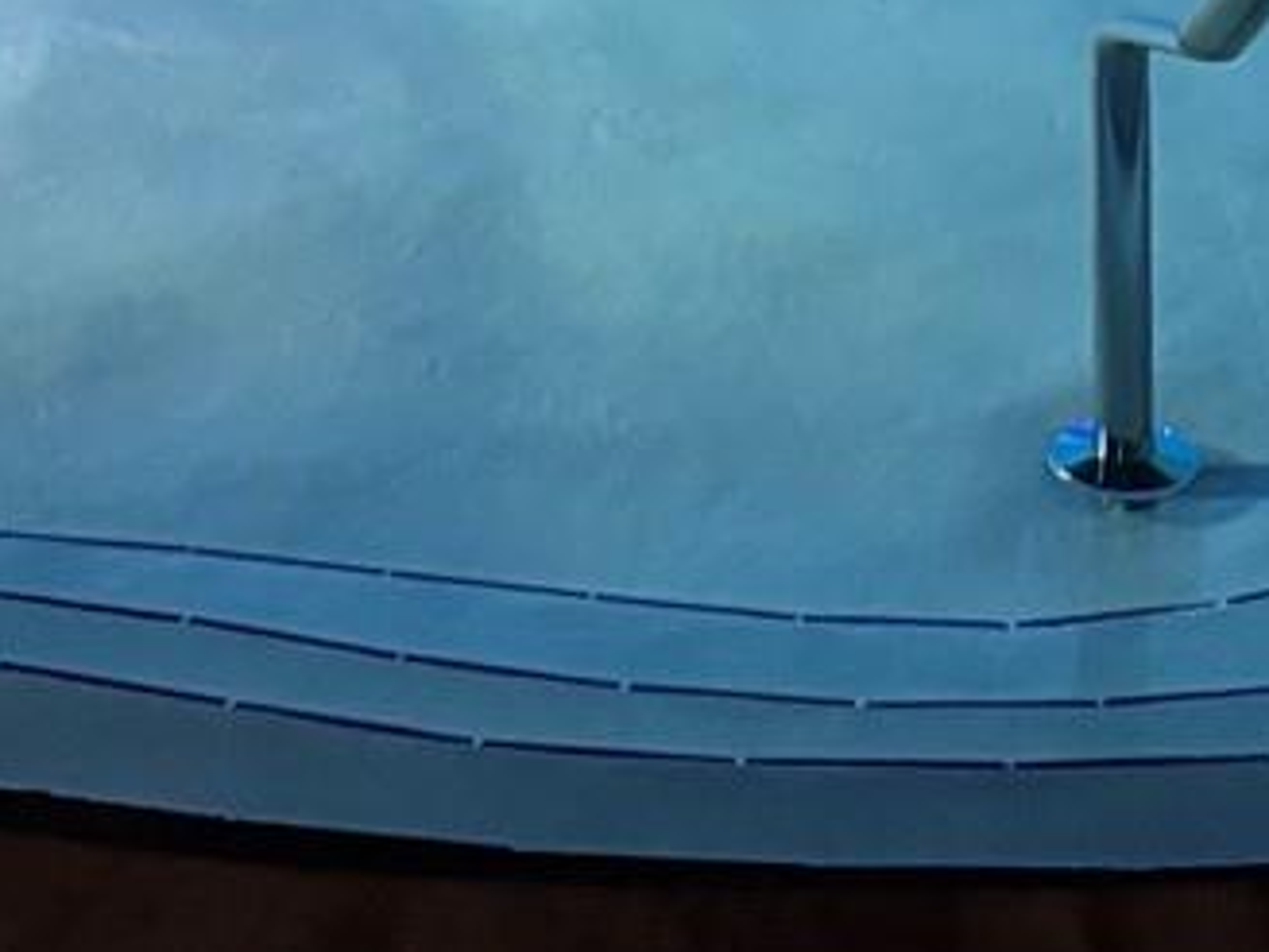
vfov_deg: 10.8
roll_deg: +1.3
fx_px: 4656
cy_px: -882
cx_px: 669
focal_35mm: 127
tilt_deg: -12.6
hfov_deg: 15.5
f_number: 1.6
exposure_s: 1/30
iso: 500
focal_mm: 5.96
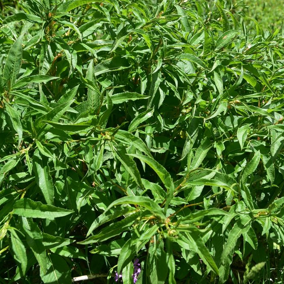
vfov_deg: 20.9
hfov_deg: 20.7
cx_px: 226
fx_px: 770
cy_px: 114
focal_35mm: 83
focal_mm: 50
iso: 100
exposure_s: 1/500
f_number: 4.5
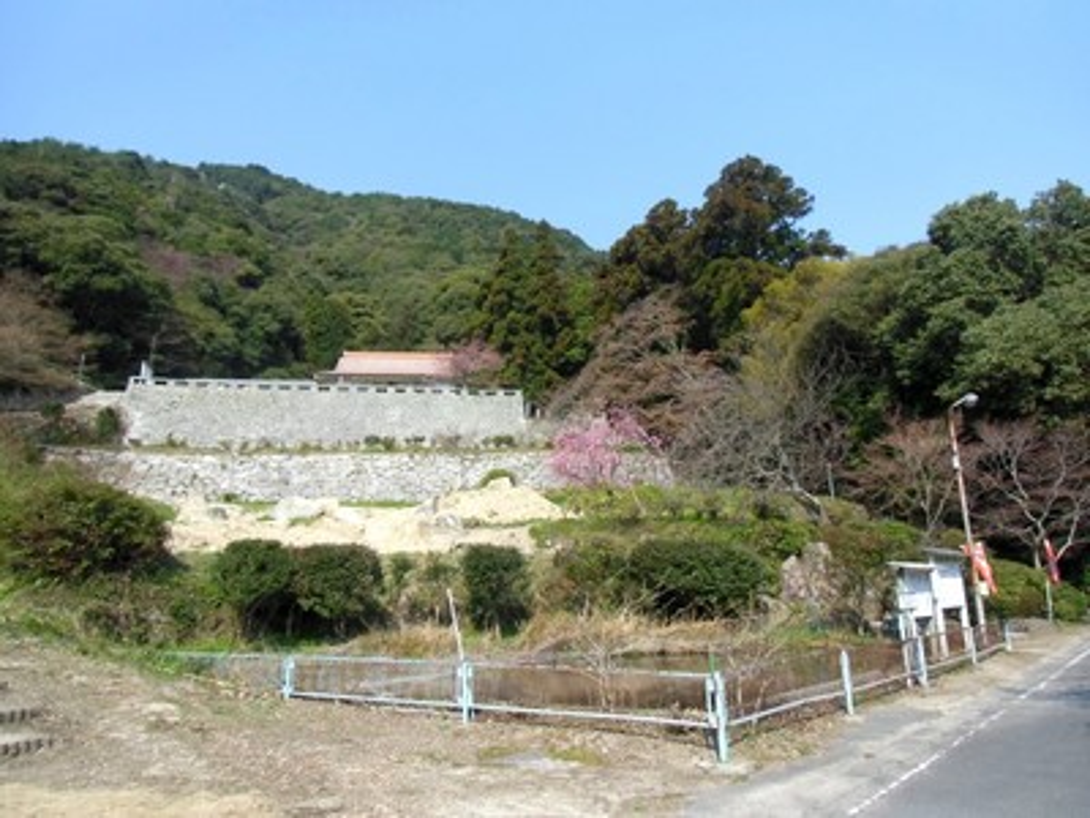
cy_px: 409
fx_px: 756
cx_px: 545
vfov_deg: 56.8
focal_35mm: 24
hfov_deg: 71.6
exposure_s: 1/500
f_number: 3
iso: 64
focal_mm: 4.24
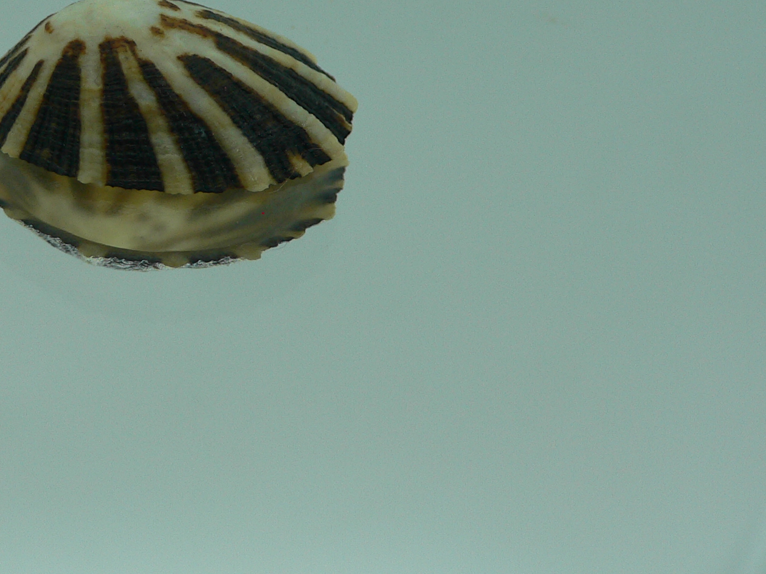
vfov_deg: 25.7
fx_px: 1239
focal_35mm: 56
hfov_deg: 33.7
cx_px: 195
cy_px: 123
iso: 80
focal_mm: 4.6
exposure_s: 1/80
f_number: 2.8
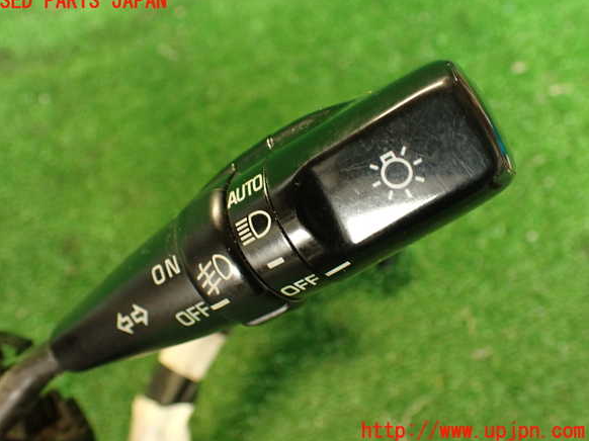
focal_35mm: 33
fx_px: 561
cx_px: 286
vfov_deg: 42.9
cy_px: 216
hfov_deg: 55.4
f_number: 2.4
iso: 400
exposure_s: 1/30
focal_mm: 5.79
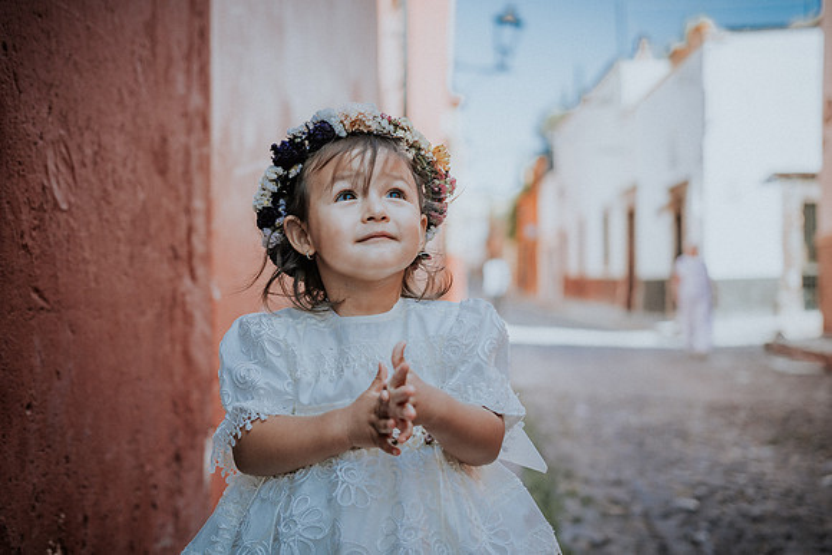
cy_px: 278
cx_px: 416
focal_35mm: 52
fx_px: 1214
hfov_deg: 37.8
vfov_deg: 25.8
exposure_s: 1/1000
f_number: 1.8
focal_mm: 35
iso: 100
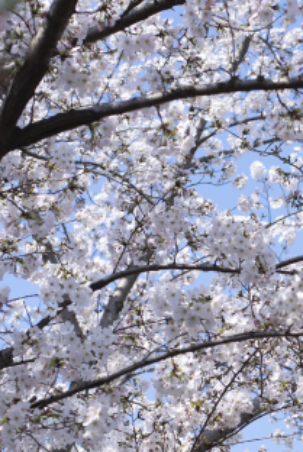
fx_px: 2063
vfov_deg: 12.4
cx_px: 439
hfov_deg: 8.2
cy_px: 445
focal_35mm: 164
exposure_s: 1/1250
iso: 100
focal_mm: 50
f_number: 4
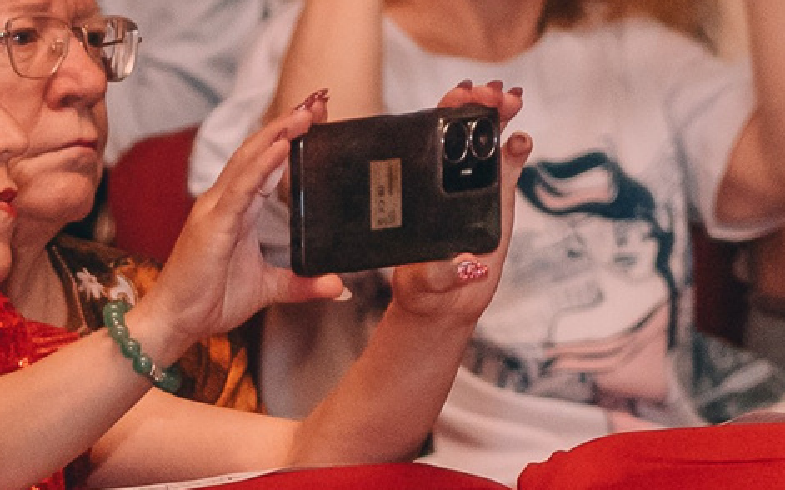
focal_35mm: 490
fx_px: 10479
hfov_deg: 4.3
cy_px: 541
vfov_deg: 2.7
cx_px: -199
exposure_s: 1/160
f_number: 3.2
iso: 3200
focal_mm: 75
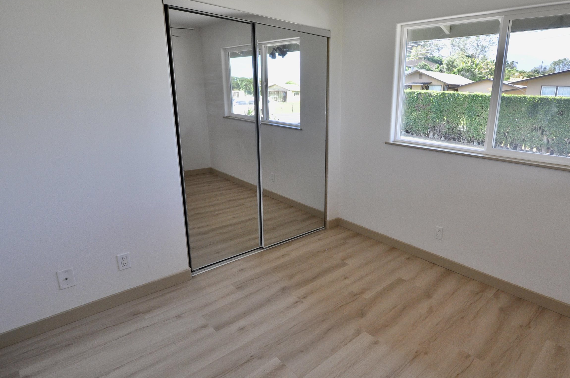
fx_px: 316
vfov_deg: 61.8
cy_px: 186
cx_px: 360
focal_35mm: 20
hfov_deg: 82.3
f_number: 5.6
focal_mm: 10
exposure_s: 1/125
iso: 360
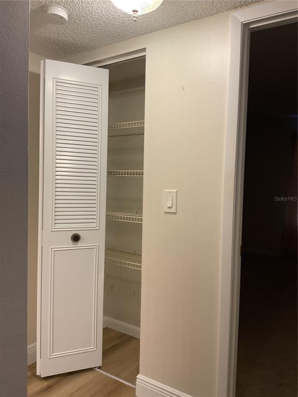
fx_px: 333
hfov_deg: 48.2
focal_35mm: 29
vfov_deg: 61.7
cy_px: 198
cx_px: 149
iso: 80
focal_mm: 3
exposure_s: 1/60
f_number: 1.8
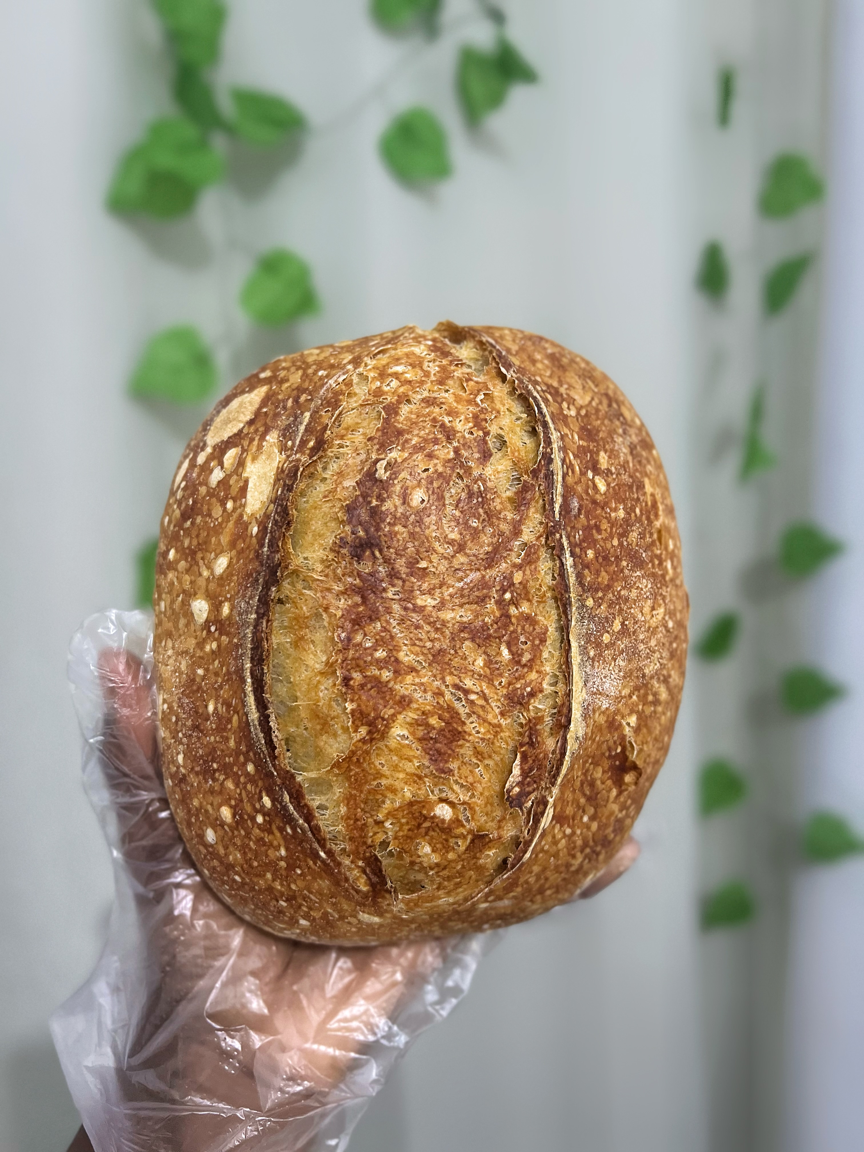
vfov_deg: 67.3
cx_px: 432
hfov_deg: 53.1
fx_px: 865
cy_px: 576
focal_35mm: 26
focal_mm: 5.7
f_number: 1.5
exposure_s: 1/50
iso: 400
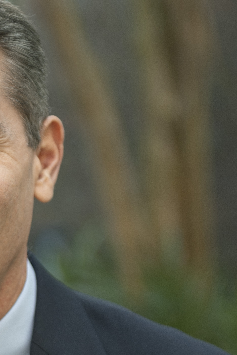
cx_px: -47
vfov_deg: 10.4
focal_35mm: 197
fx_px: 1944
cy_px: 320
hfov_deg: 6.9
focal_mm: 70
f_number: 2.8
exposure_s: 1/200
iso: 320
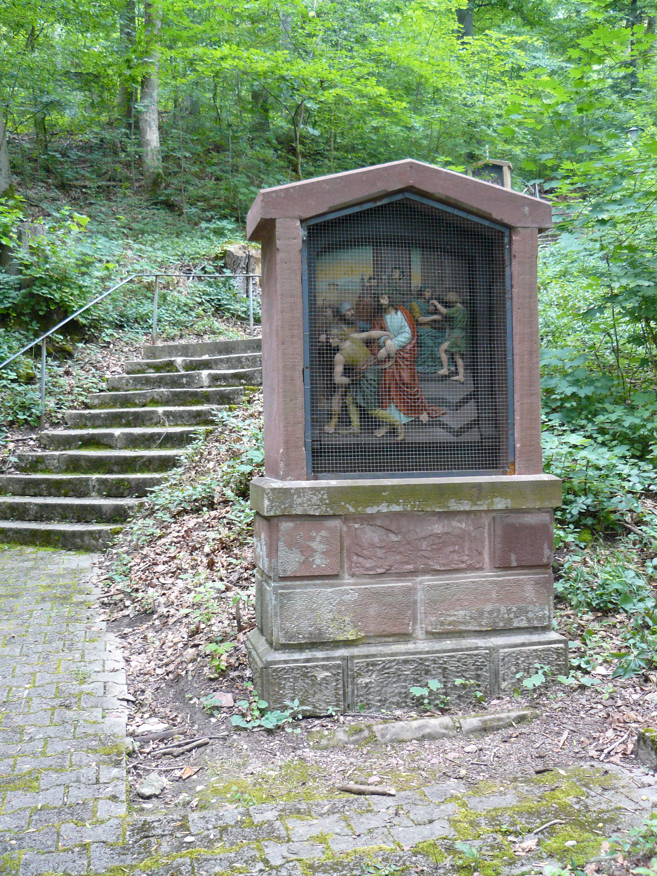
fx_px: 911
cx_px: 328
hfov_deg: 39.7
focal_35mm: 36
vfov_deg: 51.4
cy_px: 438
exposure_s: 1/20
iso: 200
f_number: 2.8
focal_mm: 6
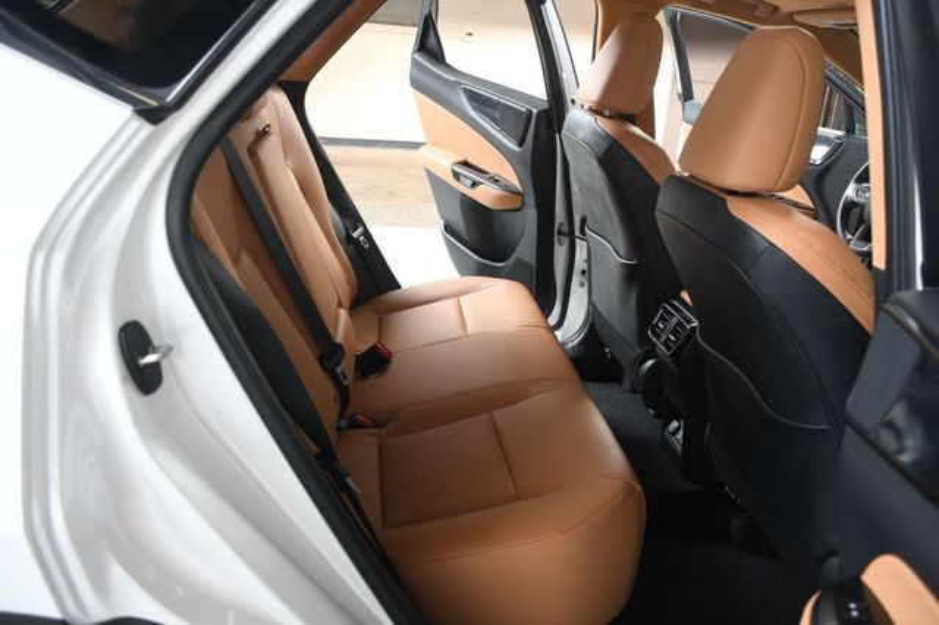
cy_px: 312
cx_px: 470
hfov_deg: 62.0
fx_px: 782
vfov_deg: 43.6
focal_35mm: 30
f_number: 3.5
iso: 100
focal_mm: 20
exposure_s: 1/160
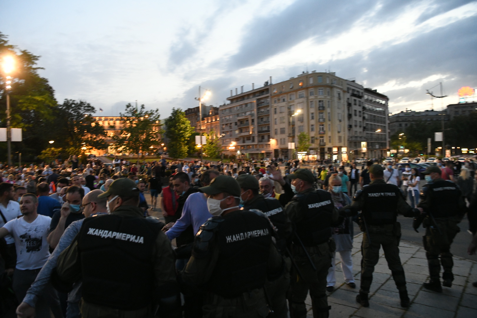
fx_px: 318
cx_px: 238
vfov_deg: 53.1
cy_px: 159
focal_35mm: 24
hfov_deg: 73.7
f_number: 4
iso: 5000
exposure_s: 1/100
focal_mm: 24
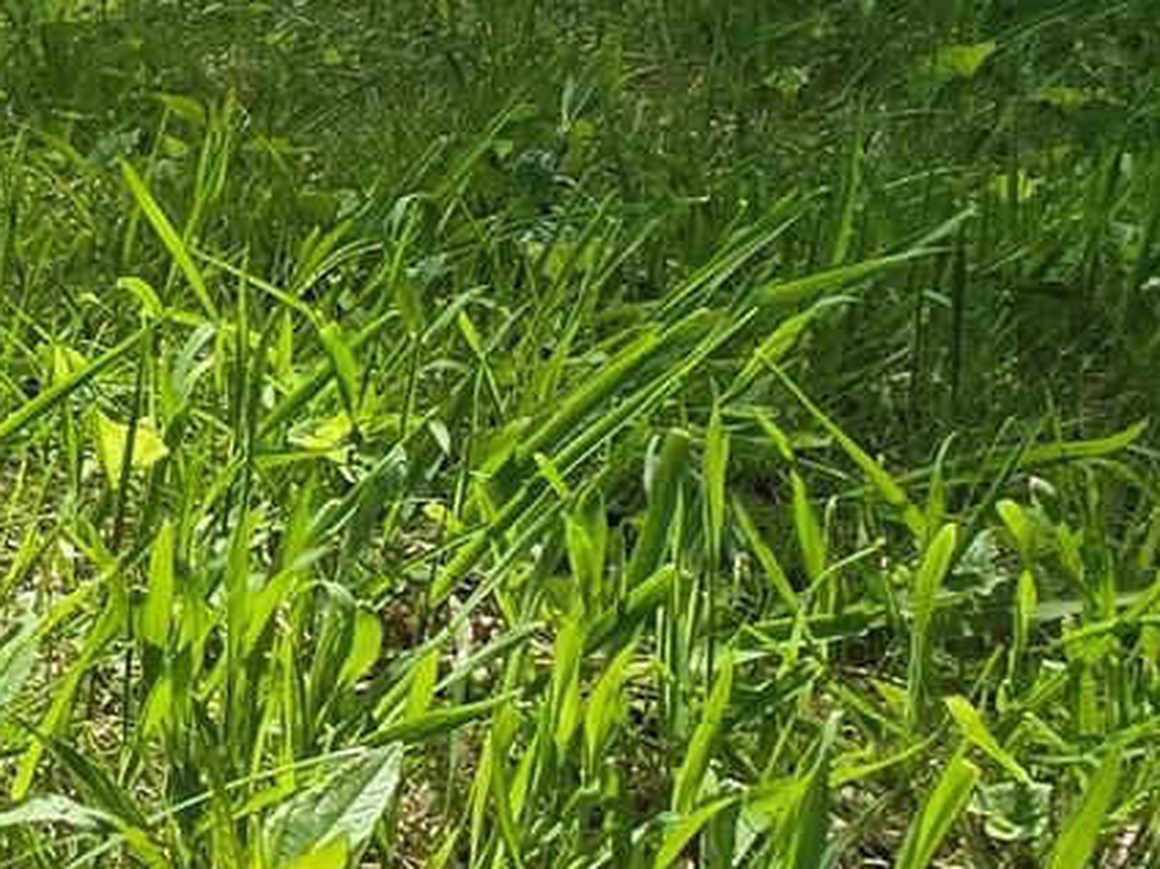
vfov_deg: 22.5
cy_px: 22
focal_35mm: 63
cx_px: -1067
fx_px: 2111
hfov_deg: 19.7
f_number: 2.2
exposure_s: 1/2054
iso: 50
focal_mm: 2.2
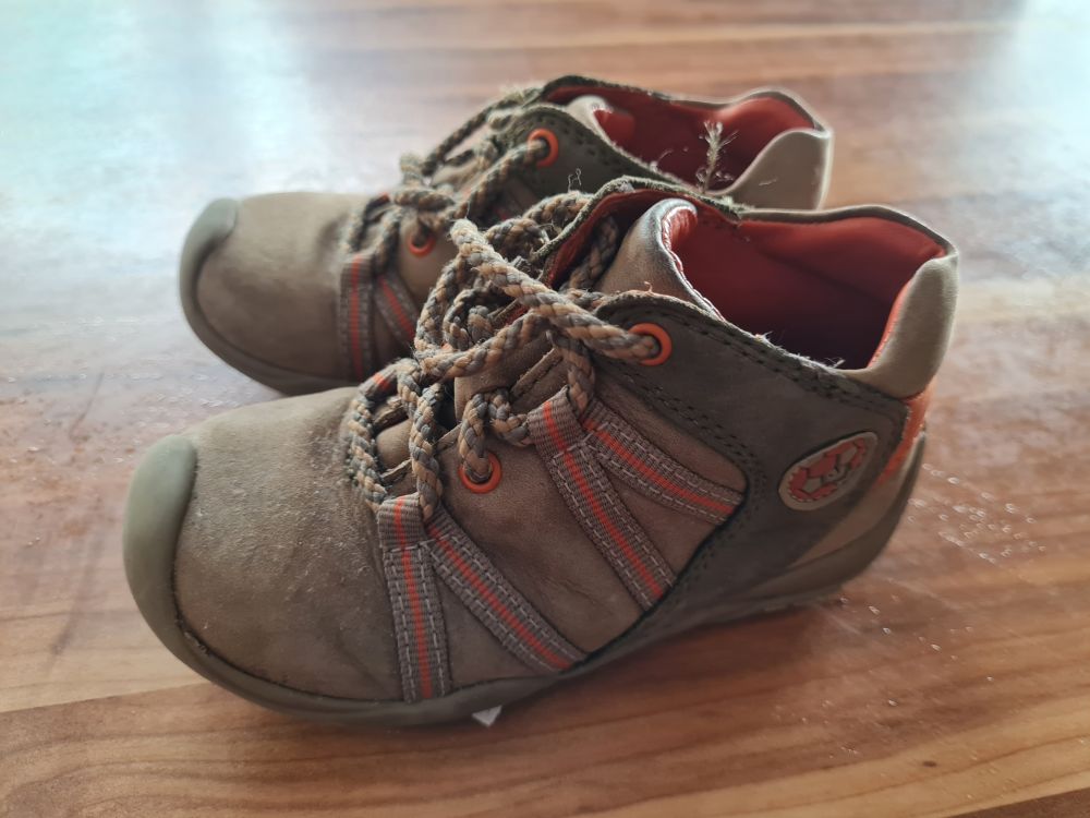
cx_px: 545
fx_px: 819
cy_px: 409
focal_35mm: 26
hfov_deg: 67.3
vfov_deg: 53.1
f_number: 1.8
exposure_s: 1/50
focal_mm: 5.4
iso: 250
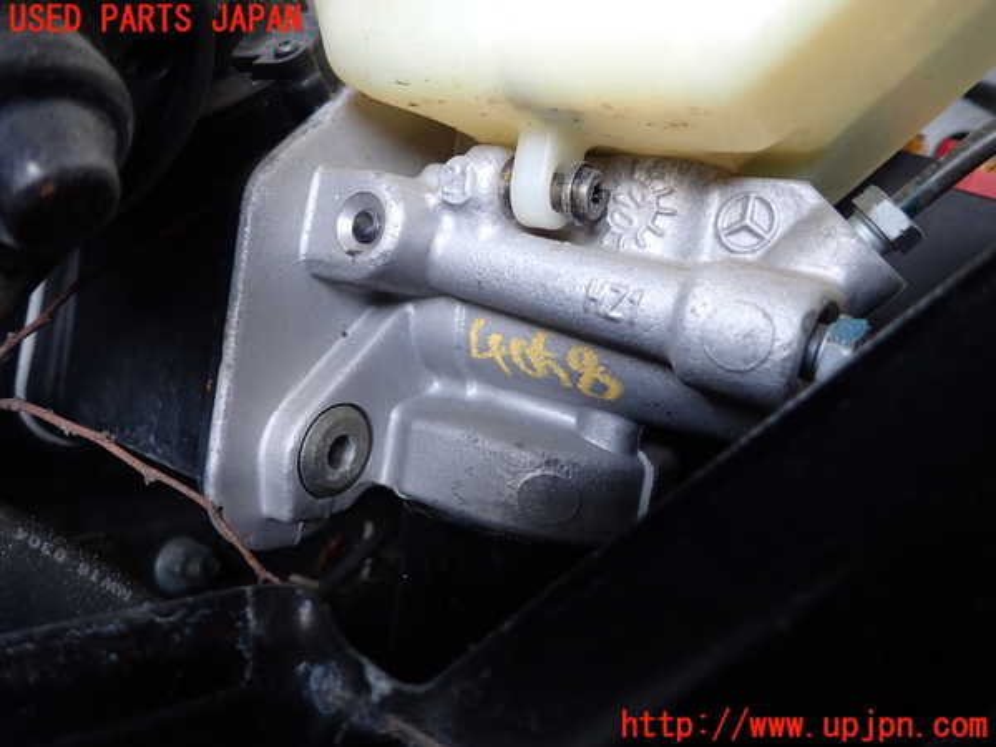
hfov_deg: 69.4
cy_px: 374
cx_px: 498
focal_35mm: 25
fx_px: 719
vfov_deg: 54.9
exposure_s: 1/80
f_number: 2
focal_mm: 4.5
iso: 200
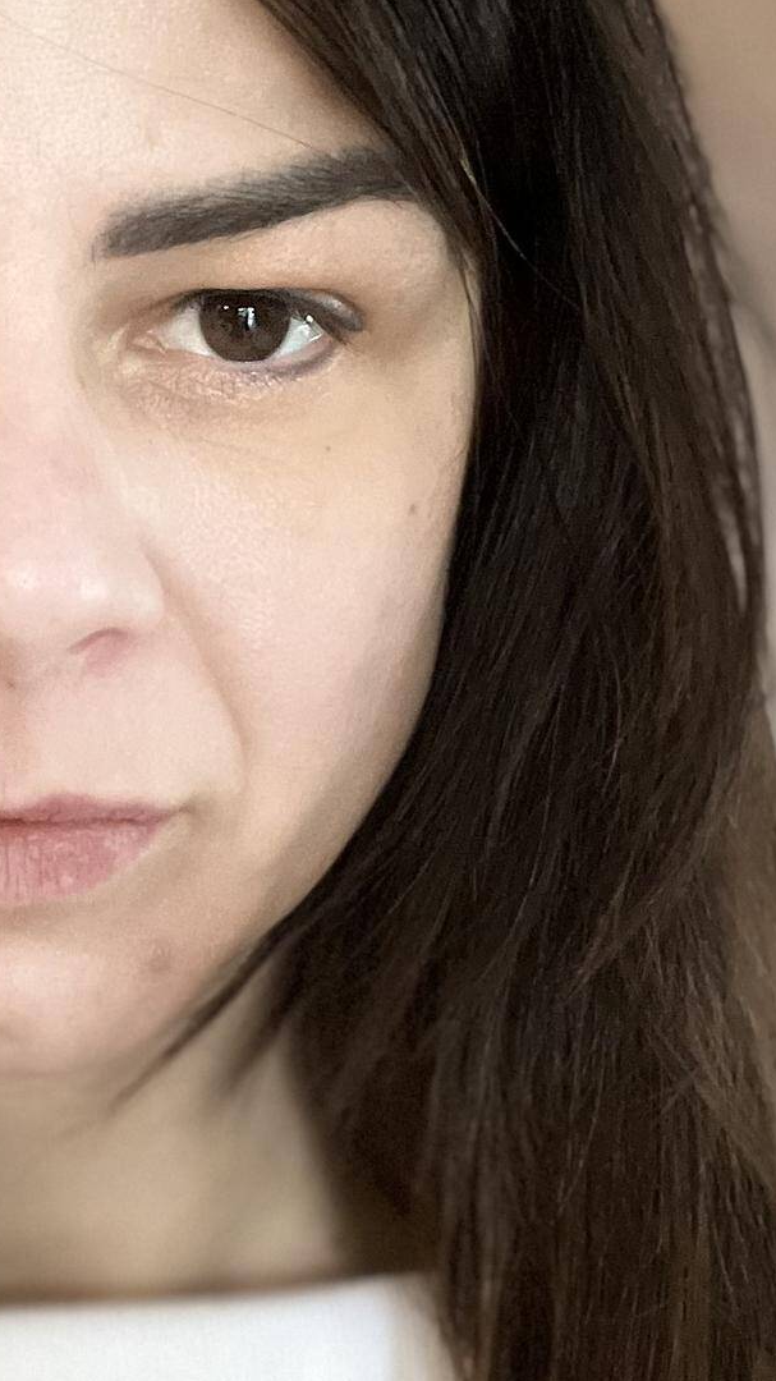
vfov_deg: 33.8
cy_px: 650
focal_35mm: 62
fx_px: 2269
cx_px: 26
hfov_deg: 18.9
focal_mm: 2.71
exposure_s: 1/25
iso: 500
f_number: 2.2
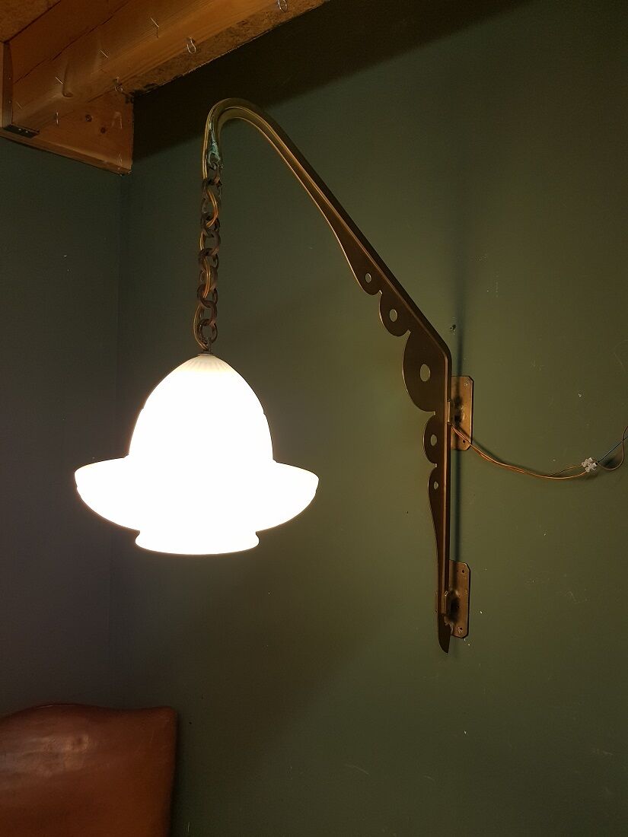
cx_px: 314
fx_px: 629
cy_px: 418
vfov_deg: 67.3
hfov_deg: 53.1
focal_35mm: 26
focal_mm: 4.2
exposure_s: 1/50
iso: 100
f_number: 1.7
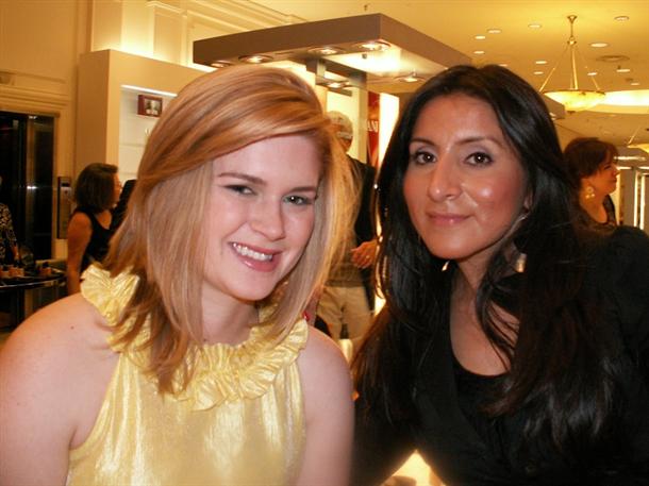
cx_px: 324
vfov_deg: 40.7
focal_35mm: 35
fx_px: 656
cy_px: 243
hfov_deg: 52.6
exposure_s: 1/40
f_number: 2.8
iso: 160
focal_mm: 5.86
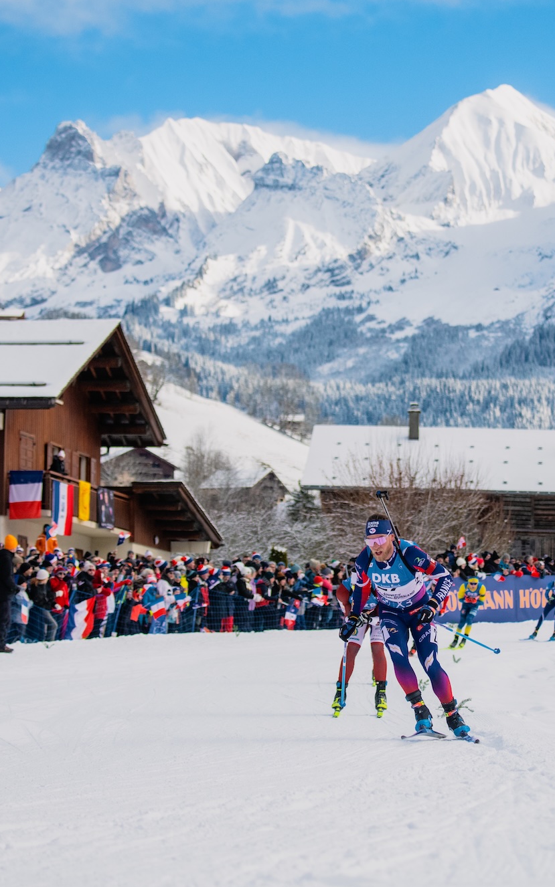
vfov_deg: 17.0
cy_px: 442
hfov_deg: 10.6
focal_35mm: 123
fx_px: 2976
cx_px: 396
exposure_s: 1/4000
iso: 800
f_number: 5
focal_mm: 80
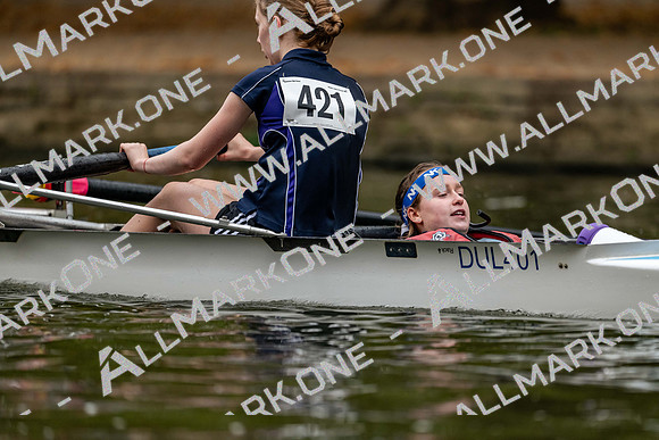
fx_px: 7324
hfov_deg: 5.2
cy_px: 220
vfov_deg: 3.4
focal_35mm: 400
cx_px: 330
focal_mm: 400
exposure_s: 1/2500
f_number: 4.5
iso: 1800
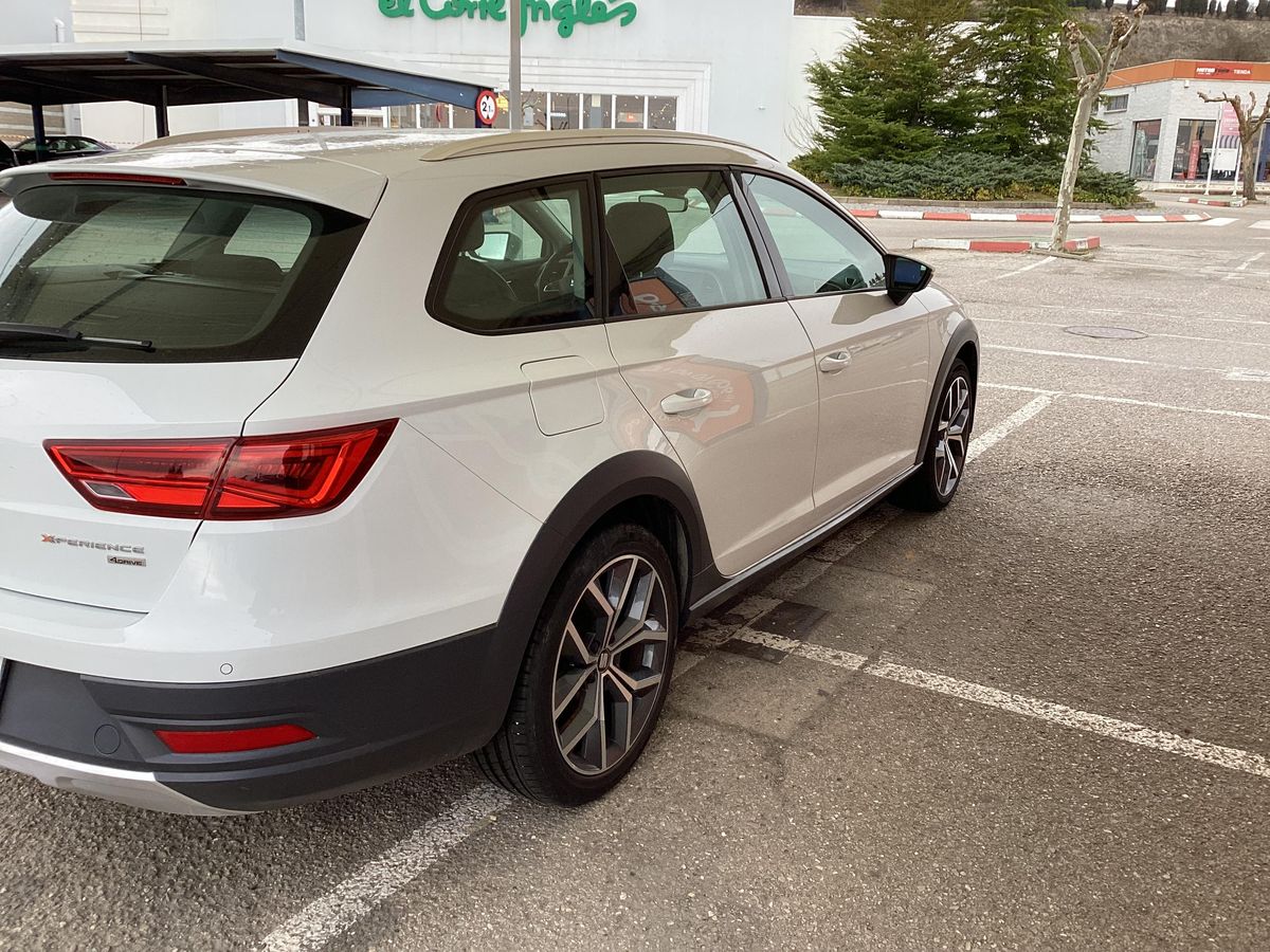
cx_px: 635
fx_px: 1137
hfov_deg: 58.4
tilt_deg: -14.6
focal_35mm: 31
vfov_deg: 45.4
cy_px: 476
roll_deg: -2.6
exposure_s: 1/100
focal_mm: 3.3
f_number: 2.4
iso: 40
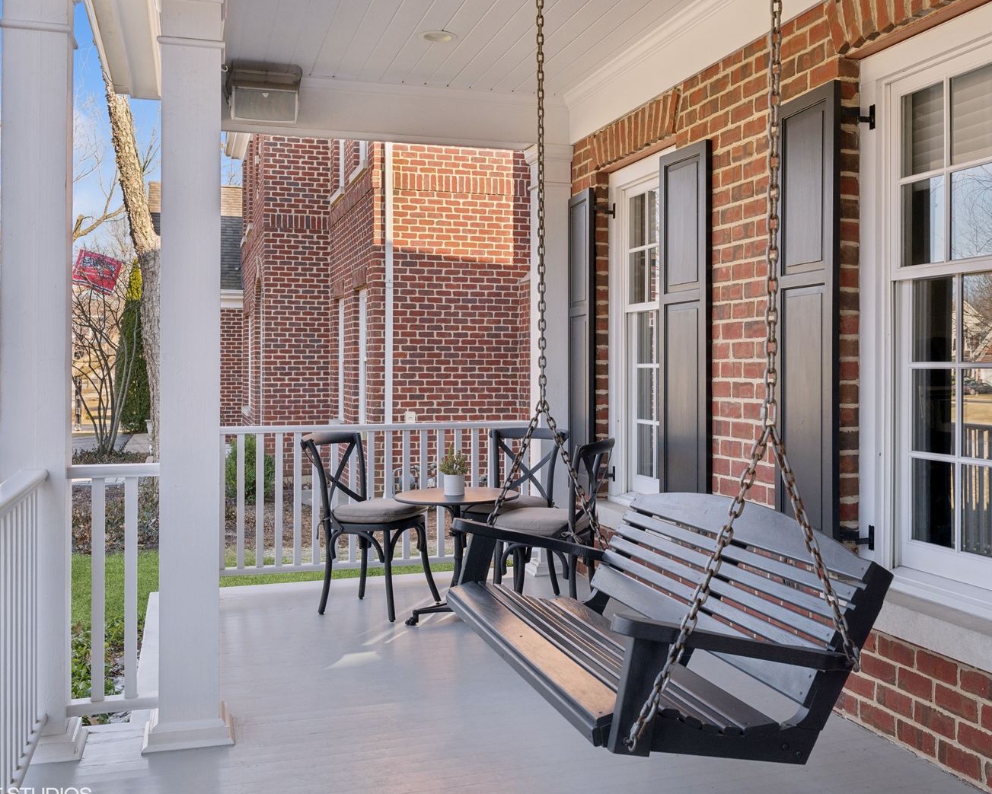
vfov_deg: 42.2
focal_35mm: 35
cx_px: 555
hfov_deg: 51.4
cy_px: 395
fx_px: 1028
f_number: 9
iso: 200
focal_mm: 30
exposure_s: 1/100
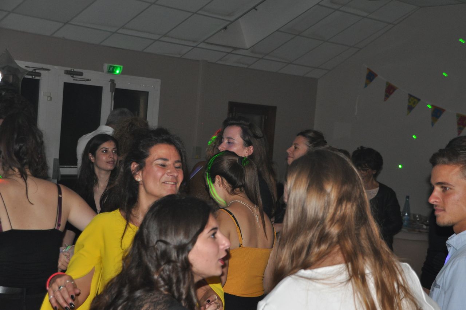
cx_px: 233
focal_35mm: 75
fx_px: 970
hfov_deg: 27.0
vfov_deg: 18.1
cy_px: 155
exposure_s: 1/60
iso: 800
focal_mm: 50
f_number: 4.8
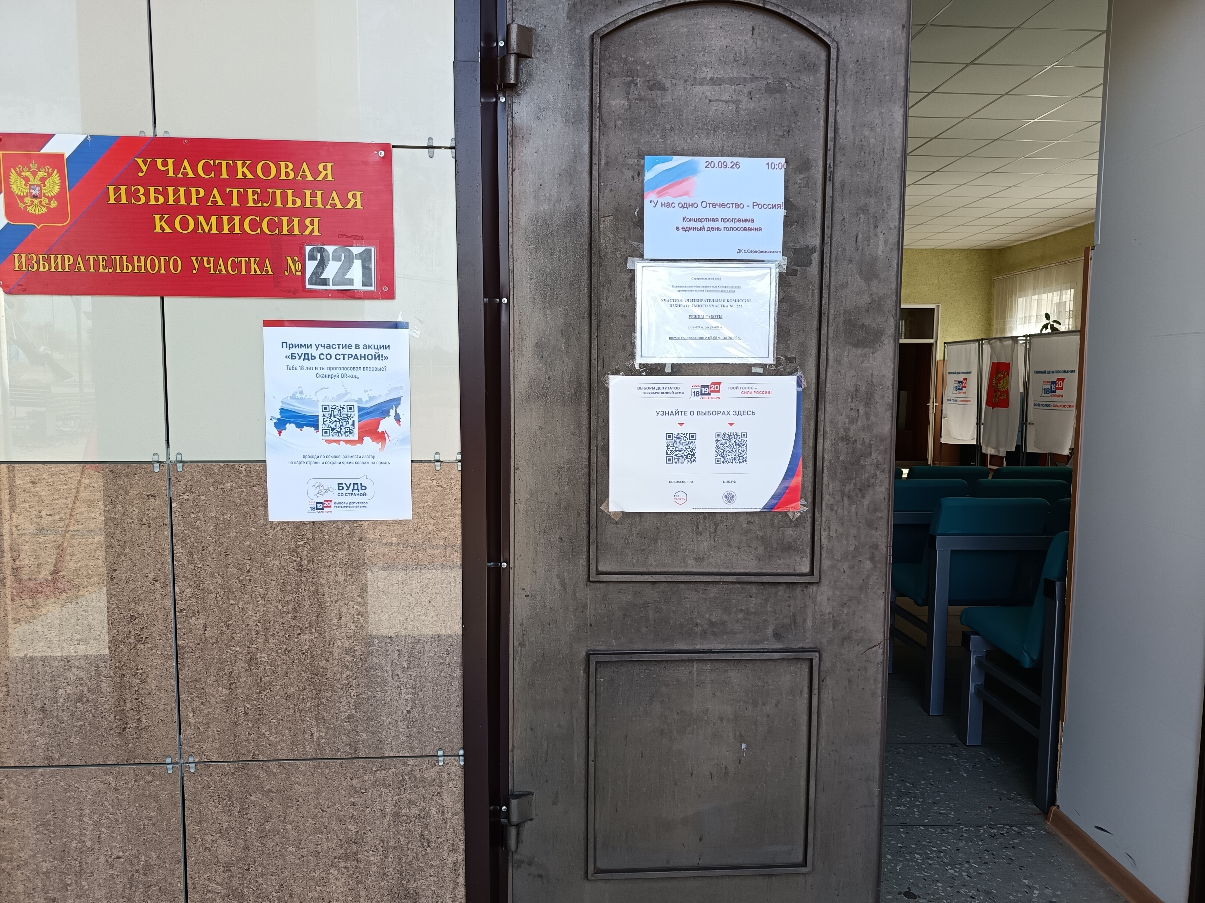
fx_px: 835
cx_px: 602
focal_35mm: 24
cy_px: 452
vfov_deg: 56.8
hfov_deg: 71.6
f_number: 1.75
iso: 169
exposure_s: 1/100
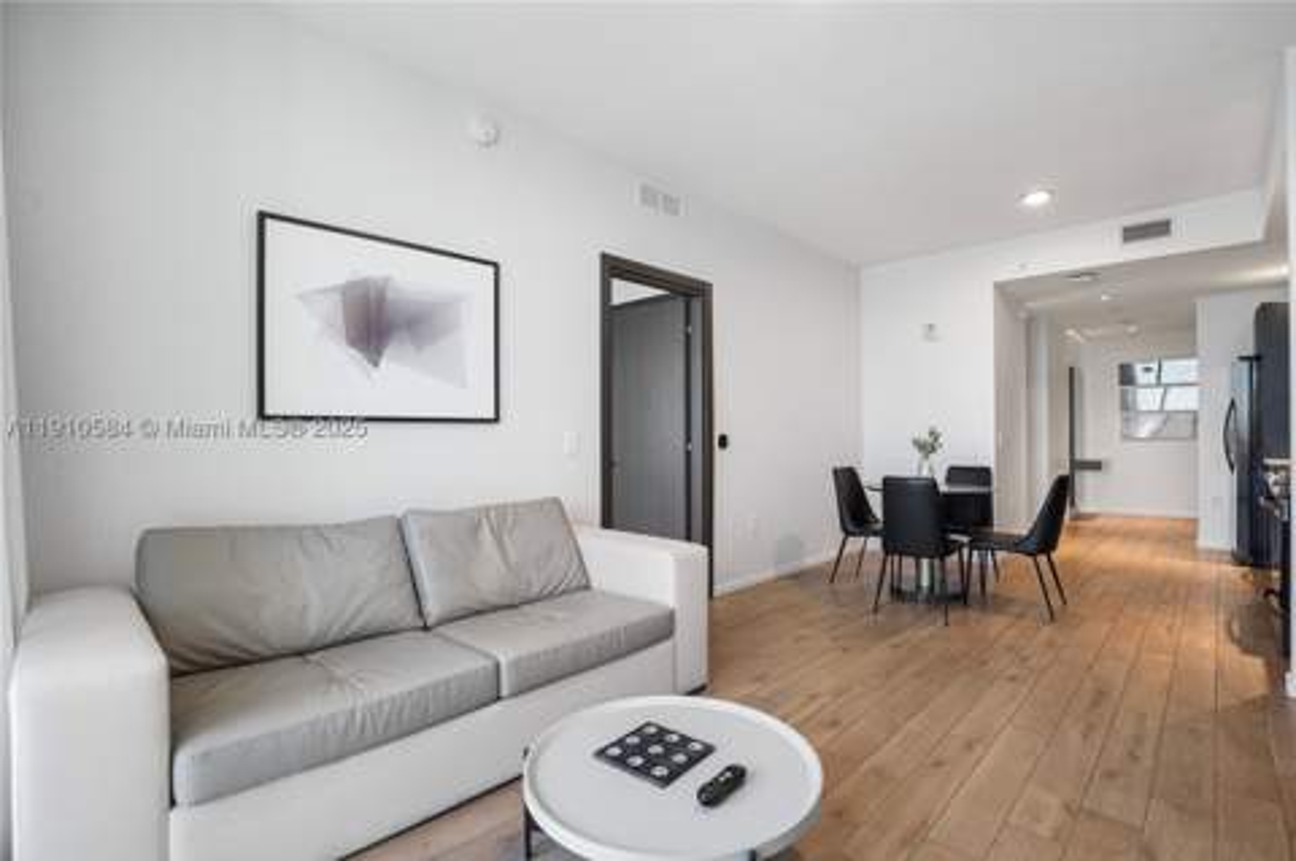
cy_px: 430
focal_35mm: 16
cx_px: 648
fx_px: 575
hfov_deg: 96.8
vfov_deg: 73.6
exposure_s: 1/6
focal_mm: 16
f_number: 8
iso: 400
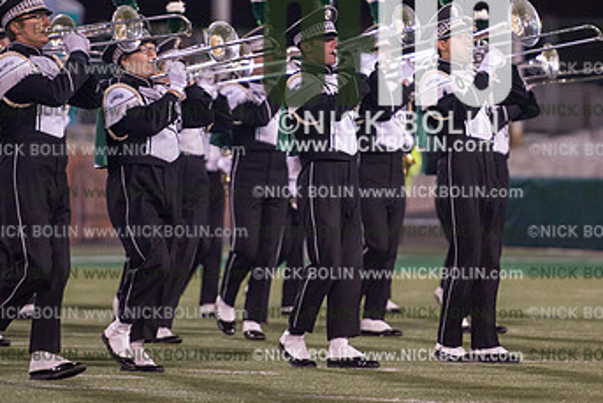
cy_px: 70
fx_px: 5664
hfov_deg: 6.1
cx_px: 387
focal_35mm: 338
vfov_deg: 4.1
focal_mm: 200
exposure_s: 1/1250
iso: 2500
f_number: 2.8
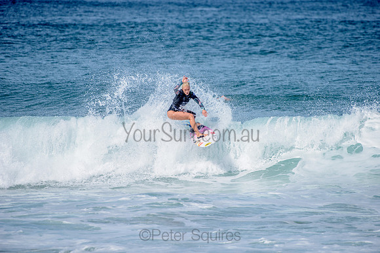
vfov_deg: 2.8
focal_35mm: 500
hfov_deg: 4.1
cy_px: 126
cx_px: 190
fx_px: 5279
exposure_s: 1/2500
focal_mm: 500
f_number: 6.3
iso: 250
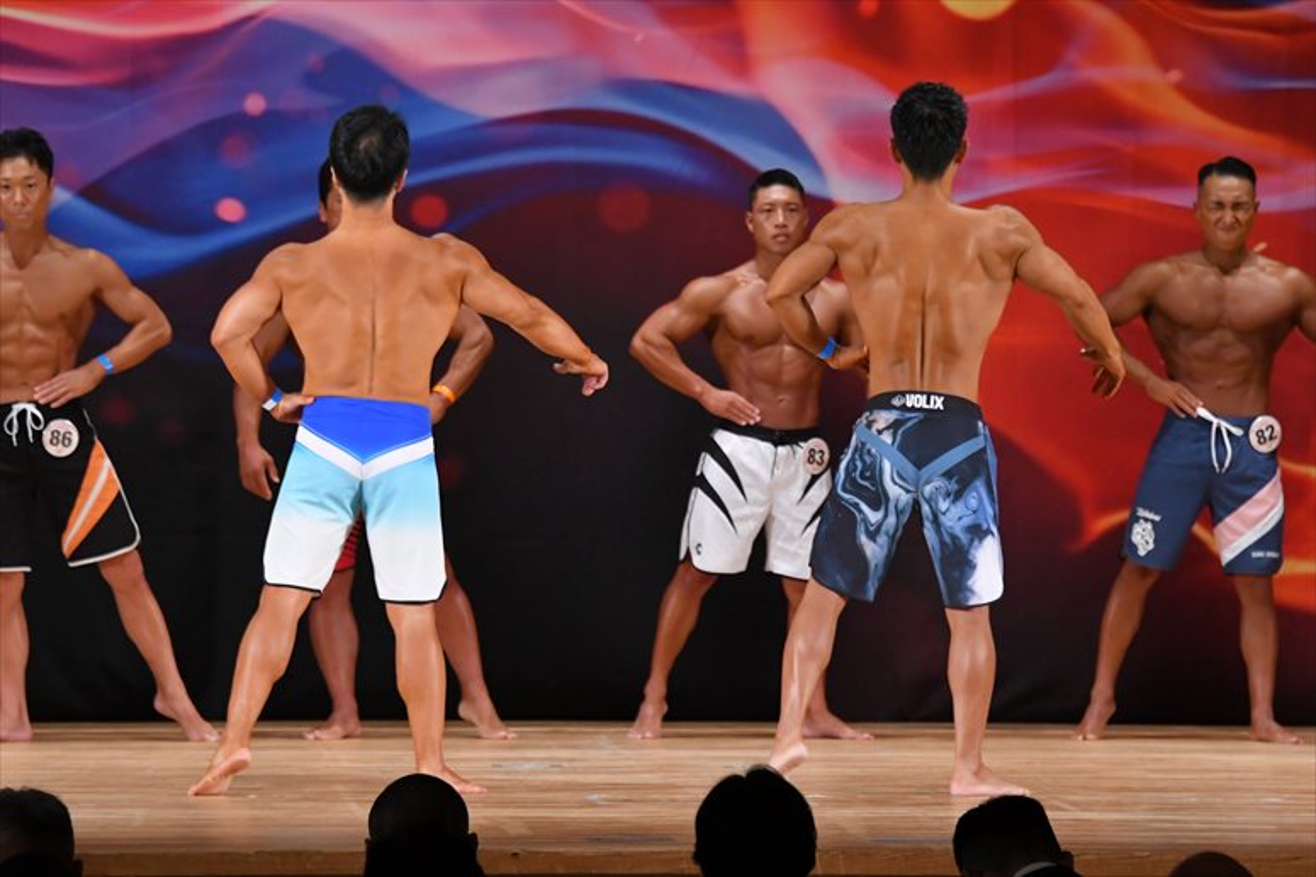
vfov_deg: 6.1
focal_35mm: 225
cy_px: 438
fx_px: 8221
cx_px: 658
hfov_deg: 9.2
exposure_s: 1/400
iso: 3200
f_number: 5.6
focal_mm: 150
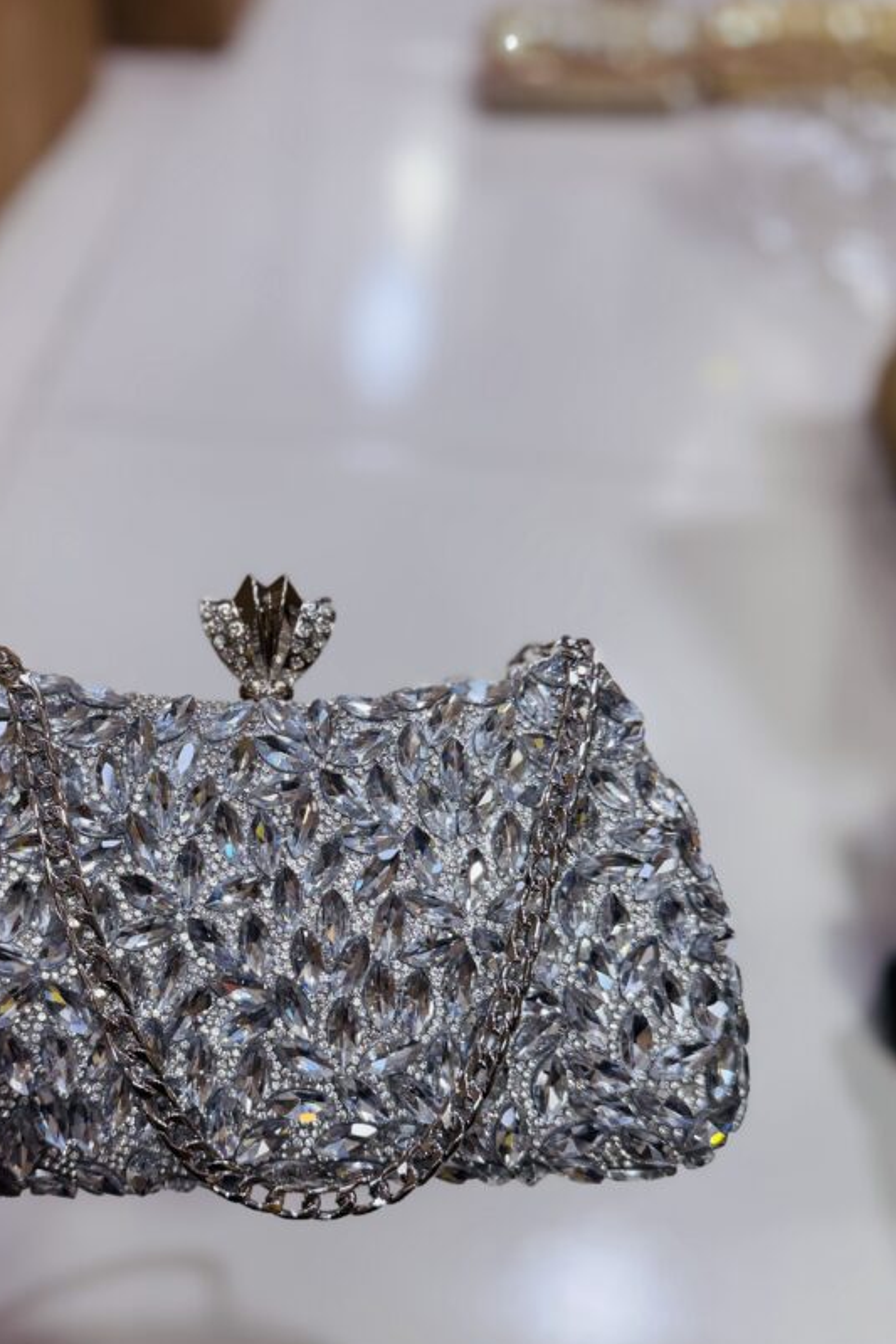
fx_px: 1194
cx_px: 254
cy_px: 828
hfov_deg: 40.3
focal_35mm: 32
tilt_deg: -52.8
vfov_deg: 58.1
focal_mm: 6.76
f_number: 1.78
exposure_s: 1/100
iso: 80
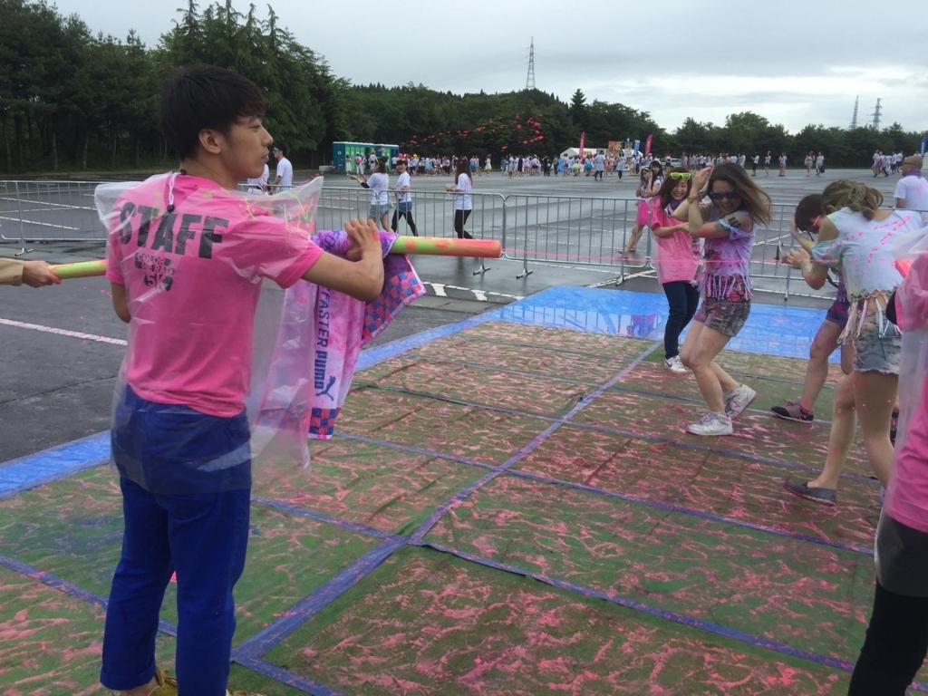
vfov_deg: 48.2
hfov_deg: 61.7
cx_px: 464
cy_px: 348
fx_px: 777
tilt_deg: -12.3
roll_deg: -1.2
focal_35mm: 29
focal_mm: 4.15
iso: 32
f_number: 2.2
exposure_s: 1/964
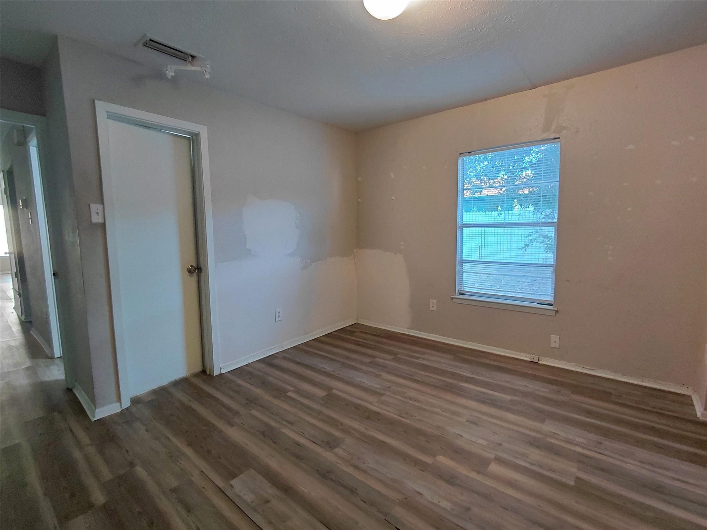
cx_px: 354
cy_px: 265
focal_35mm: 16
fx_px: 327
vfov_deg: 78.1
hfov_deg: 94.5
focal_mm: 1.64
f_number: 2.2
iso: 200
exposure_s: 1/60
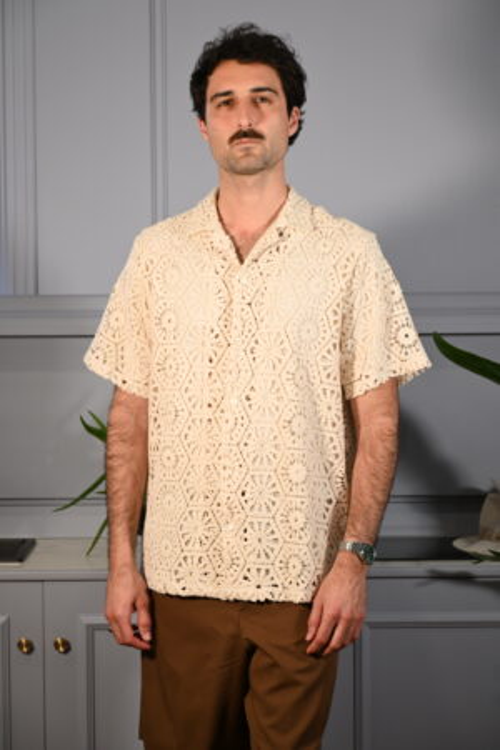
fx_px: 1594
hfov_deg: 17.8
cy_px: 375
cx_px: 250
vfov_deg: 26.5
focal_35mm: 76
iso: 500
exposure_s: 1/30
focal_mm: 51
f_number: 4.8
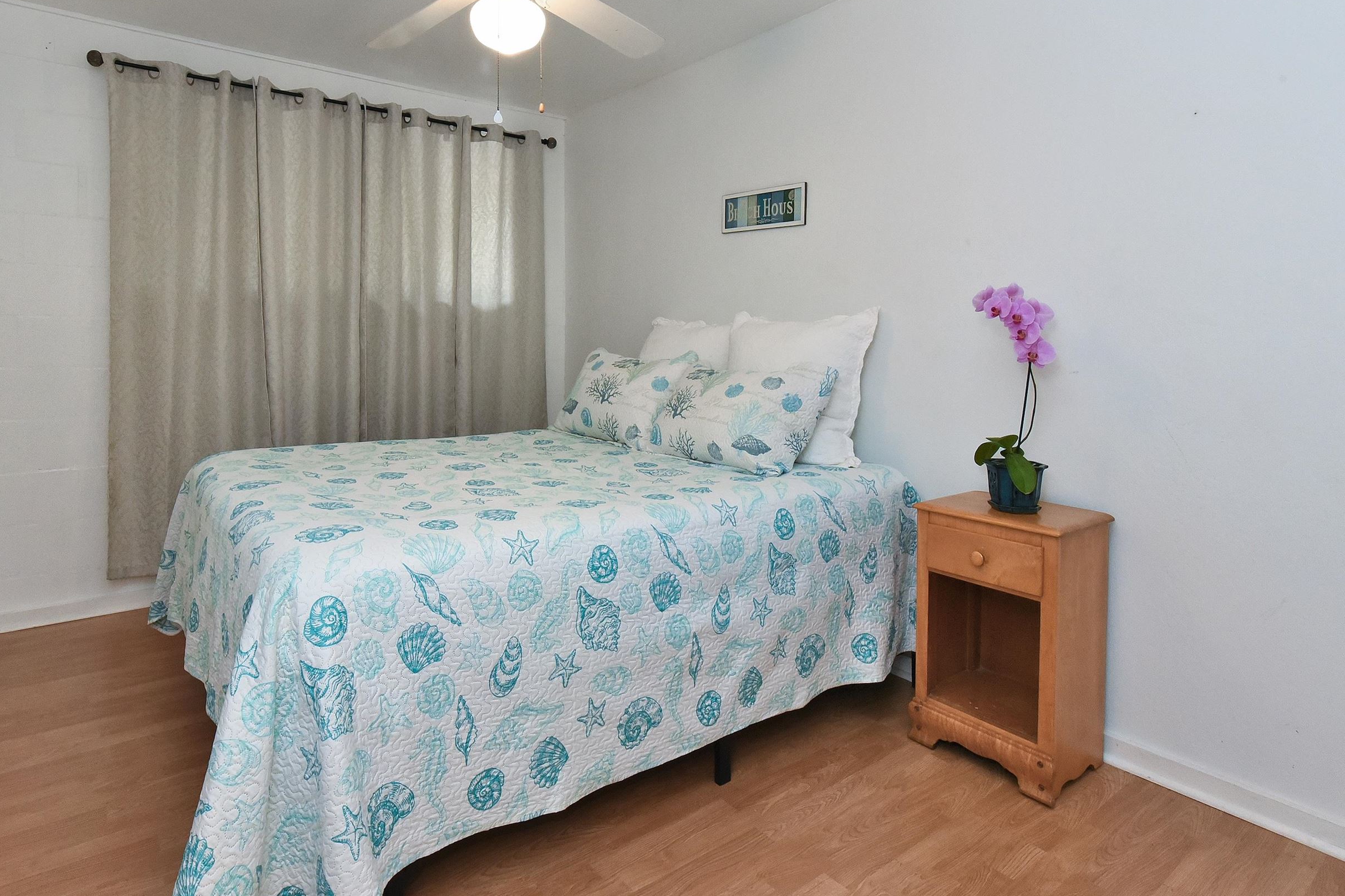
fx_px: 710
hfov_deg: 86.6
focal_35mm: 19
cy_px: 347
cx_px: 600
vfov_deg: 63.8
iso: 5000
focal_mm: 15
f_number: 16
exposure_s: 1/60
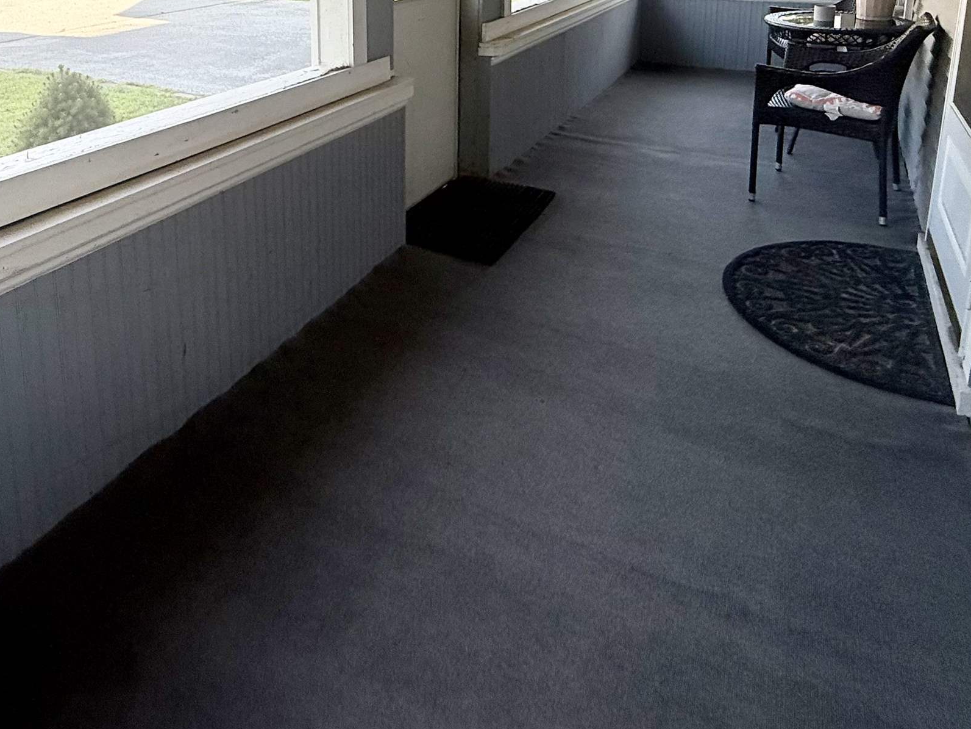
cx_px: 403
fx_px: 757
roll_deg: -0.7
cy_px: 59
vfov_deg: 45.9
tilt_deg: -10.2
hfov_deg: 64.9
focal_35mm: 27
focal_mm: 2.22
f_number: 2.2
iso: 64
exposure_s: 1/191
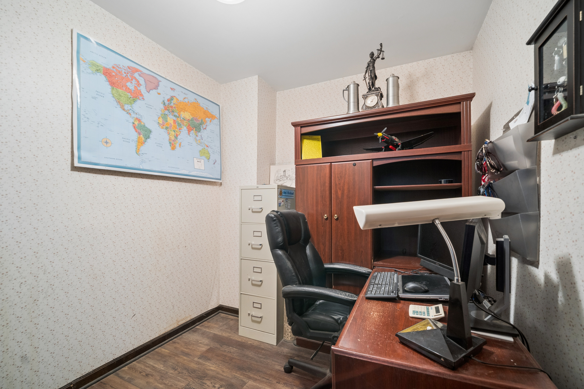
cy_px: 194
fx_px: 227
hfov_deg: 104.3
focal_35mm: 14
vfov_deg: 81.2
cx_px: 292
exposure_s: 1/4
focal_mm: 14
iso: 640
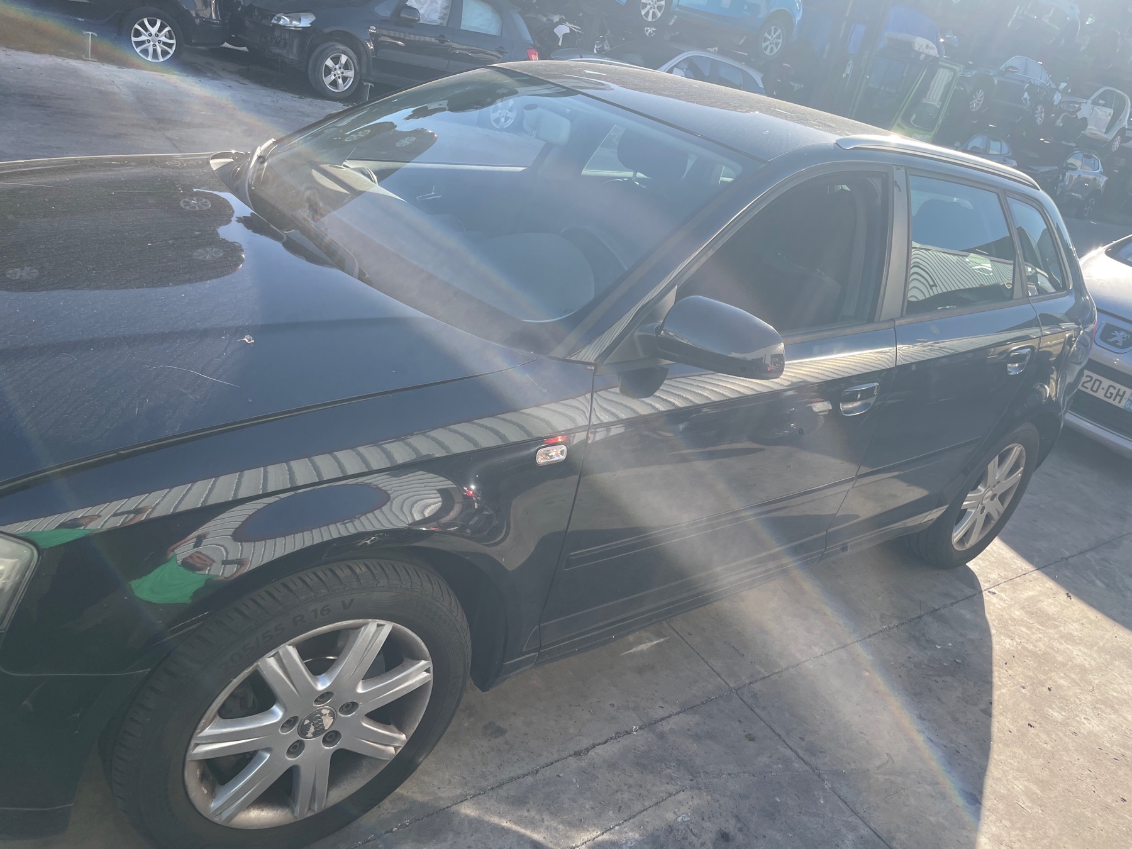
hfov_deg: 67.3
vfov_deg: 53.1
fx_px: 850
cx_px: 566
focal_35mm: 26
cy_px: 424
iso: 32
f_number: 1.6
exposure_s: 1/1082
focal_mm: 4.2
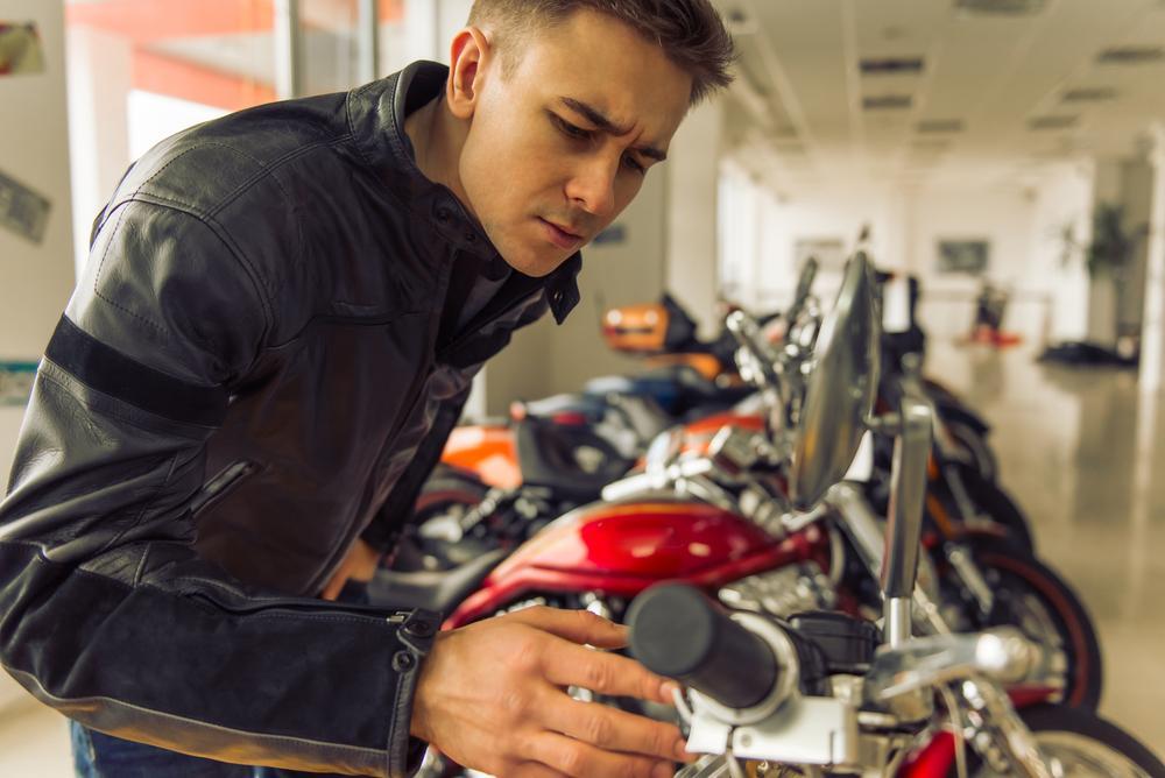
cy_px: 389
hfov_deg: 58.7
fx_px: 1036
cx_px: 582
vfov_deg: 41.2
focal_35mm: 32
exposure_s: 1/200
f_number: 2.8
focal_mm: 32
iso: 500
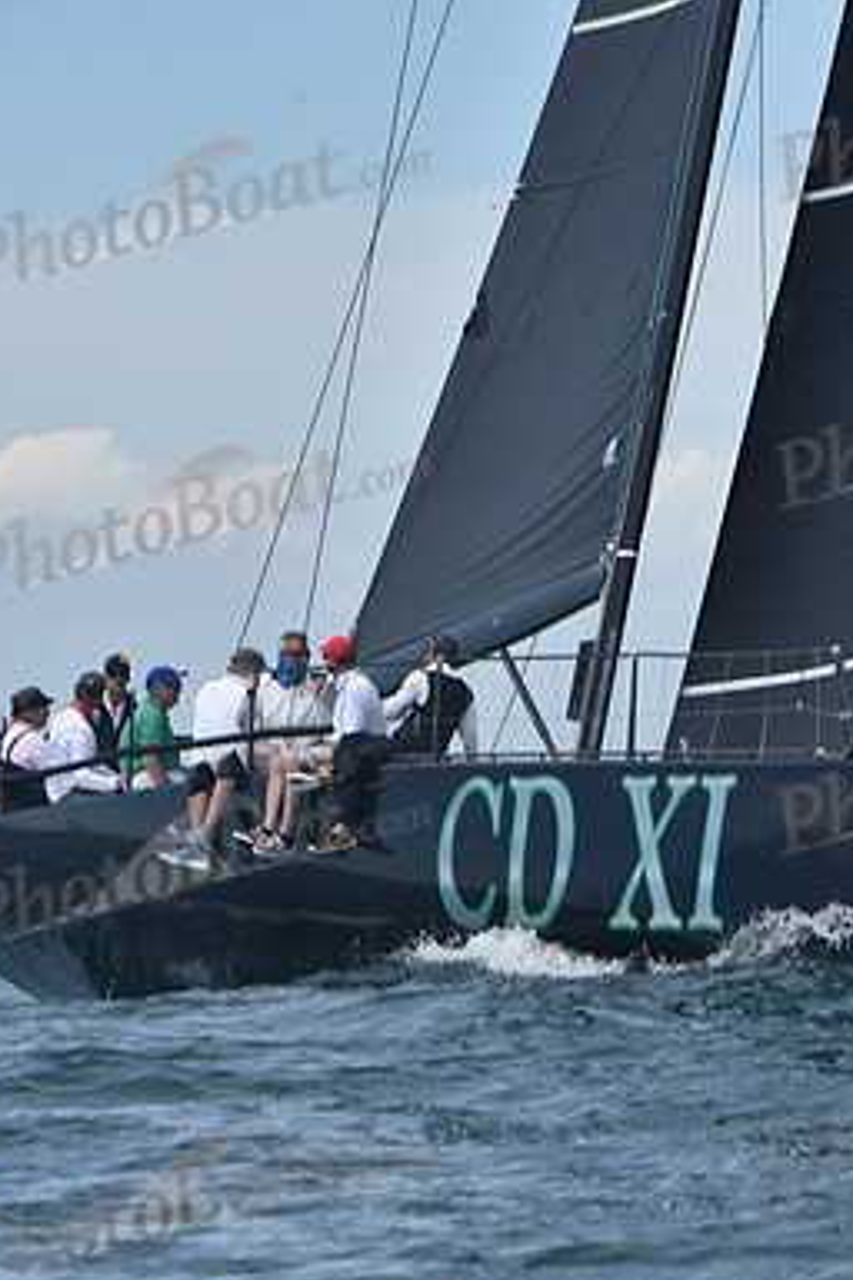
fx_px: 10733
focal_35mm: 302
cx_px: 606
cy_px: 642
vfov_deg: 6.8
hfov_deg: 4.5
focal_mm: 200
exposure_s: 1/800
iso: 250
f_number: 9
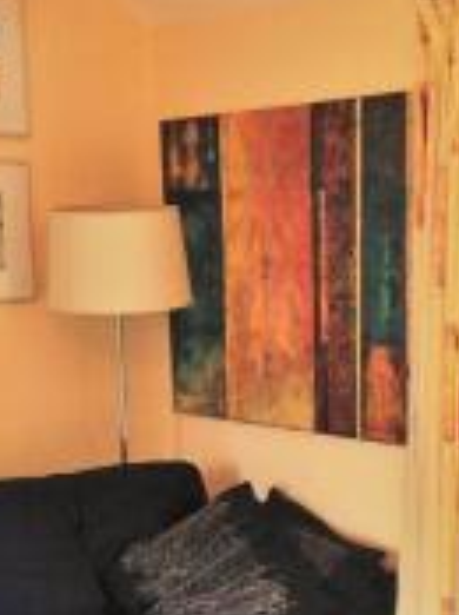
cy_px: 514
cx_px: 342
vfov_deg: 23.2
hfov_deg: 17.6
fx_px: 1471
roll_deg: -0.4
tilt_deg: -12.3
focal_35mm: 83
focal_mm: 4.12
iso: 50
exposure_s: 1/60
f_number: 2.4
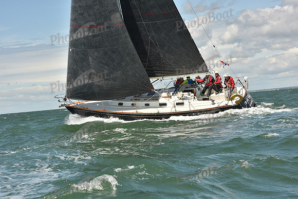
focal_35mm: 98
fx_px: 811
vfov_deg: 14.0
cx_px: 149
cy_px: 100
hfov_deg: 20.8
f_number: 10
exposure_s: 1/800
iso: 320
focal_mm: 98
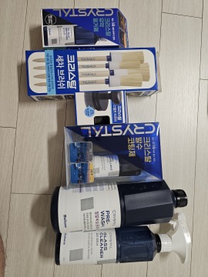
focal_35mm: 23
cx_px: 104
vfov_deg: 73.9
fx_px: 184
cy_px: 138
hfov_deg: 58.9
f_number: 1.7
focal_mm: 6.3
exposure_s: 1/100
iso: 200
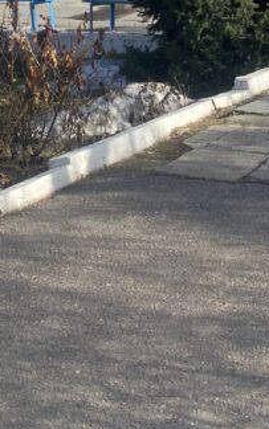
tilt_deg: +9.2
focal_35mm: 87
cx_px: 146
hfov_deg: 15.0
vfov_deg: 20.7
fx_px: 1019
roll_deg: +0.4
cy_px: -192
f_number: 1.8
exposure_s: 1/2268
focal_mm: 4.25
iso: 32
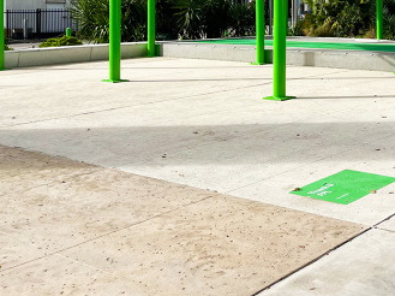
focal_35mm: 53
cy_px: -4
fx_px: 604
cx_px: 342
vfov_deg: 26.0
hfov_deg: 34.5
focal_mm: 5.1
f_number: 1.6
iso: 50
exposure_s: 1/3521
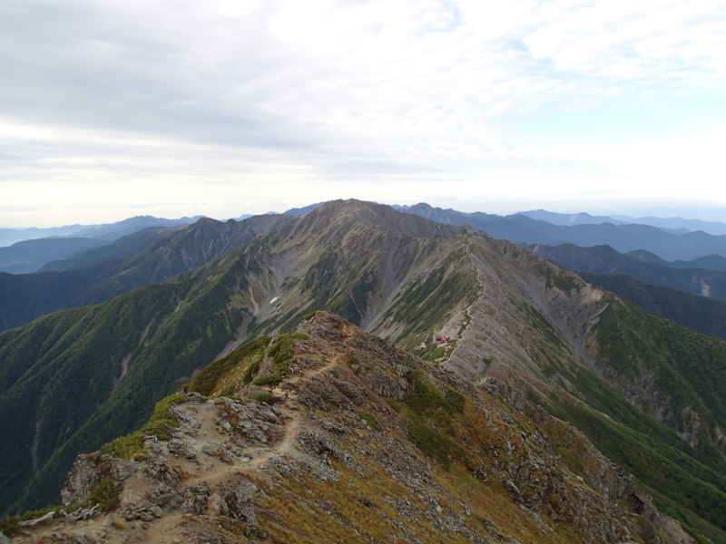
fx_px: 524
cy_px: 272
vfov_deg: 54.9
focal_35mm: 25
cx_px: 363
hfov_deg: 69.4
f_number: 2.8
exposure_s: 1/320
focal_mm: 4.5
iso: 100
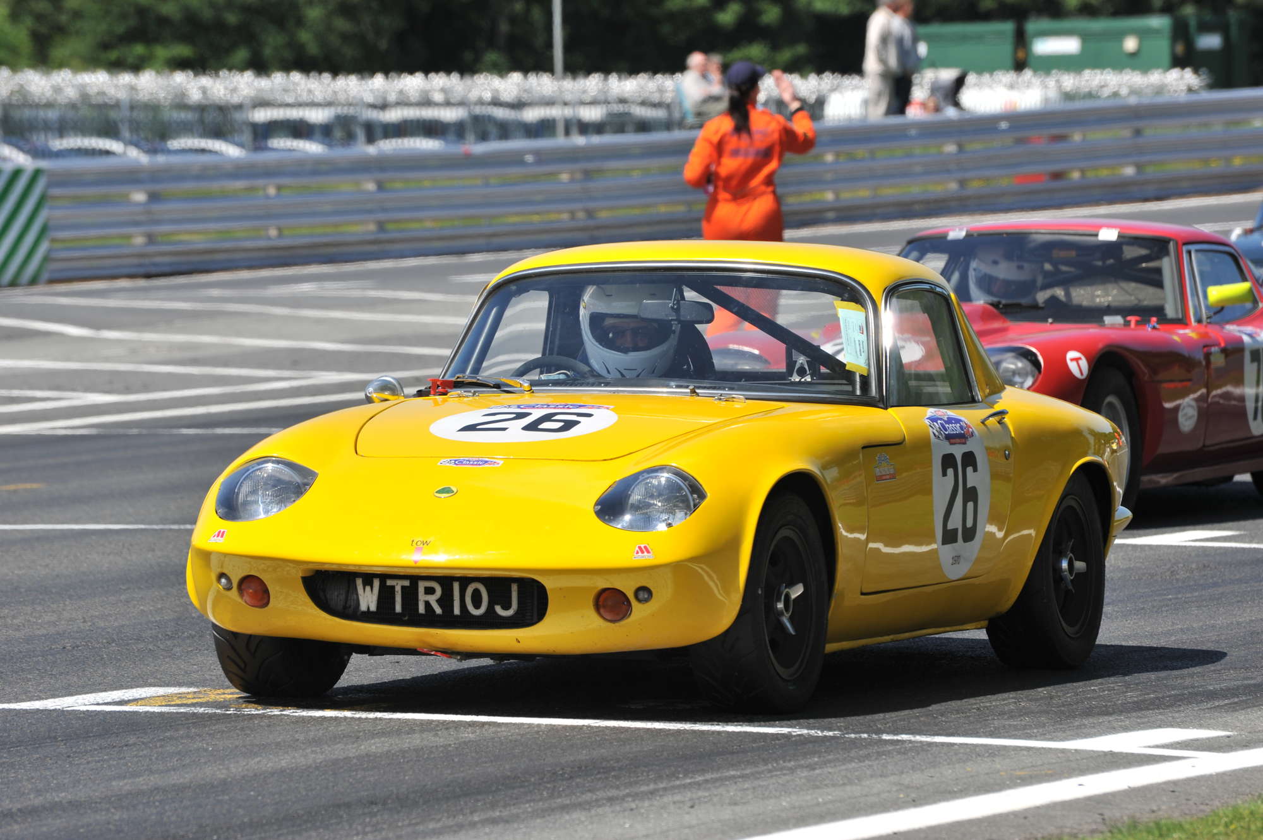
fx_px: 8765
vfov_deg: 5.5
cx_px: 632
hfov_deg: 8.2
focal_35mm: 250
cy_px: 420
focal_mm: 250
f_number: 13
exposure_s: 1/500
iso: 200
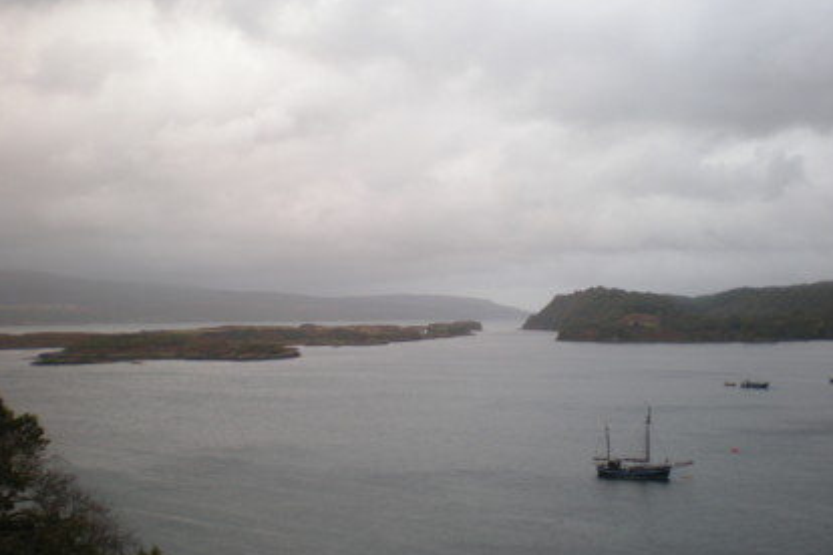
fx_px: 995
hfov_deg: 45.4
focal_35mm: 43
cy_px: 304
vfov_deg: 31.2
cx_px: 437
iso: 64
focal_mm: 6.3
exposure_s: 1/68.1
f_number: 3.1
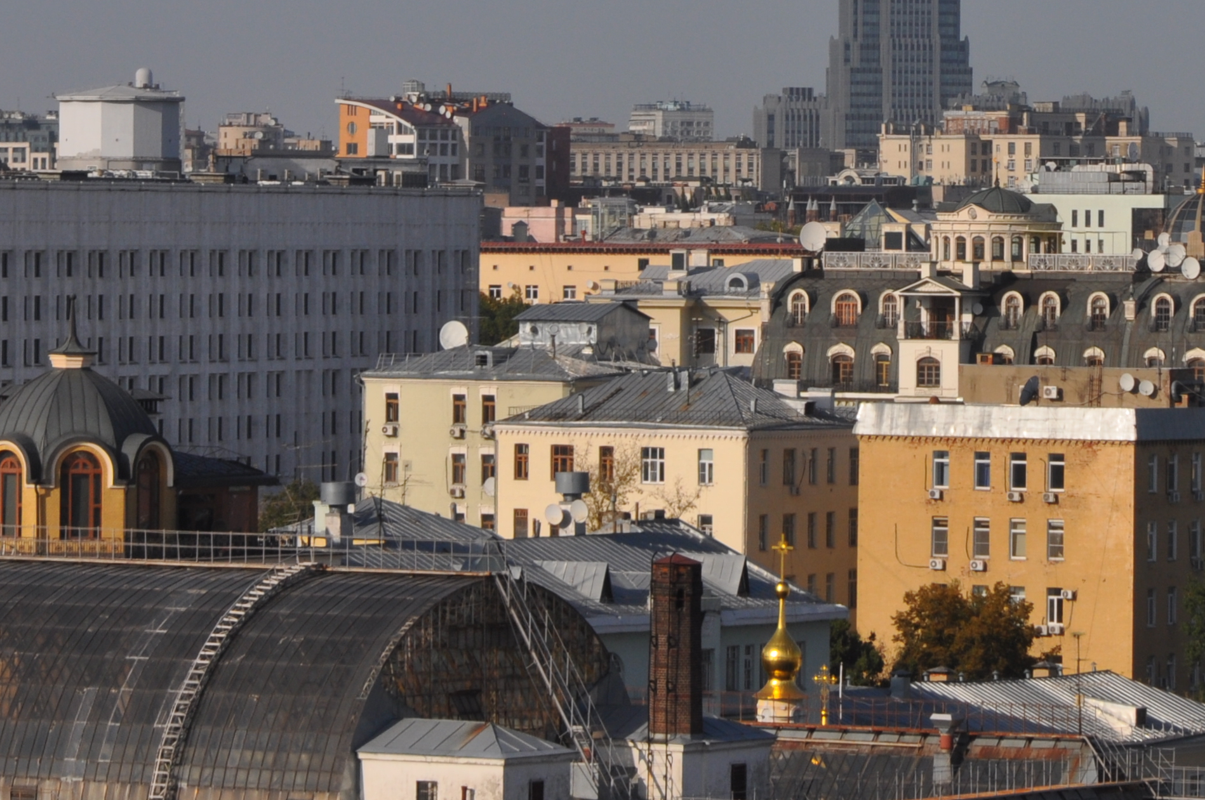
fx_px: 8497
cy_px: 51
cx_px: 916
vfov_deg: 5.4
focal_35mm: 254
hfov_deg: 8.1
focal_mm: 75
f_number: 10
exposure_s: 1/400
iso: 200
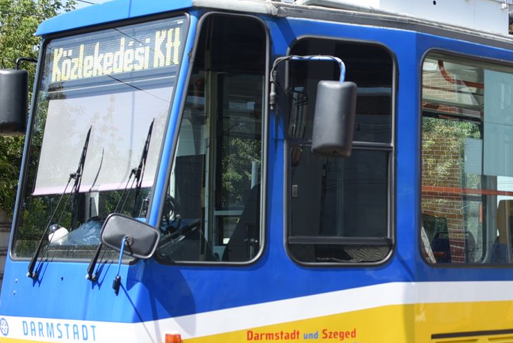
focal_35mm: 91
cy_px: 186
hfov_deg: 21.4
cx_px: 548
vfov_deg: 15.0
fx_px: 1297
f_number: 4
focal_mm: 35
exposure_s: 1/400
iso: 100
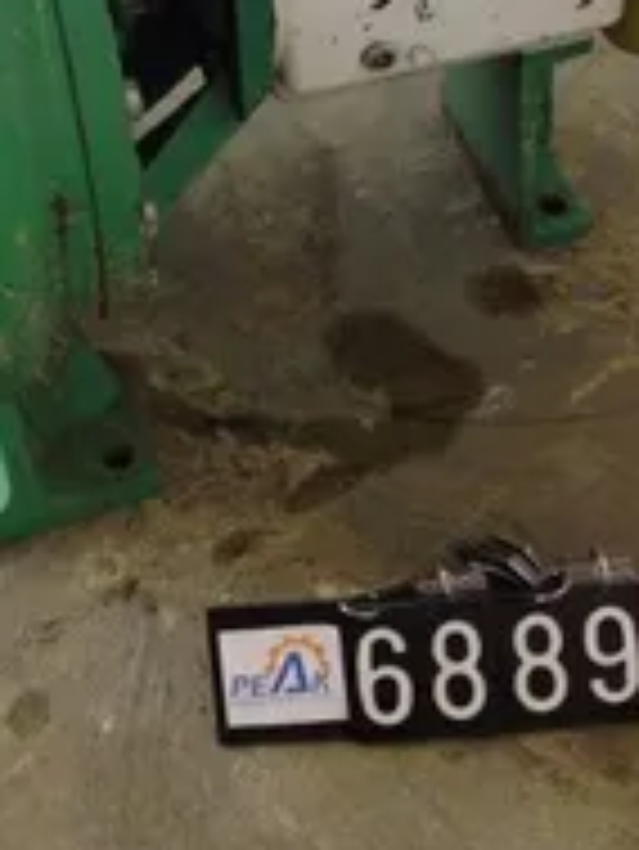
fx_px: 1819
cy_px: -4
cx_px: 202
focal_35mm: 74
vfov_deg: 25.0
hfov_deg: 19.8
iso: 160
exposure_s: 1/20
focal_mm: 4.28
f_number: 2.4
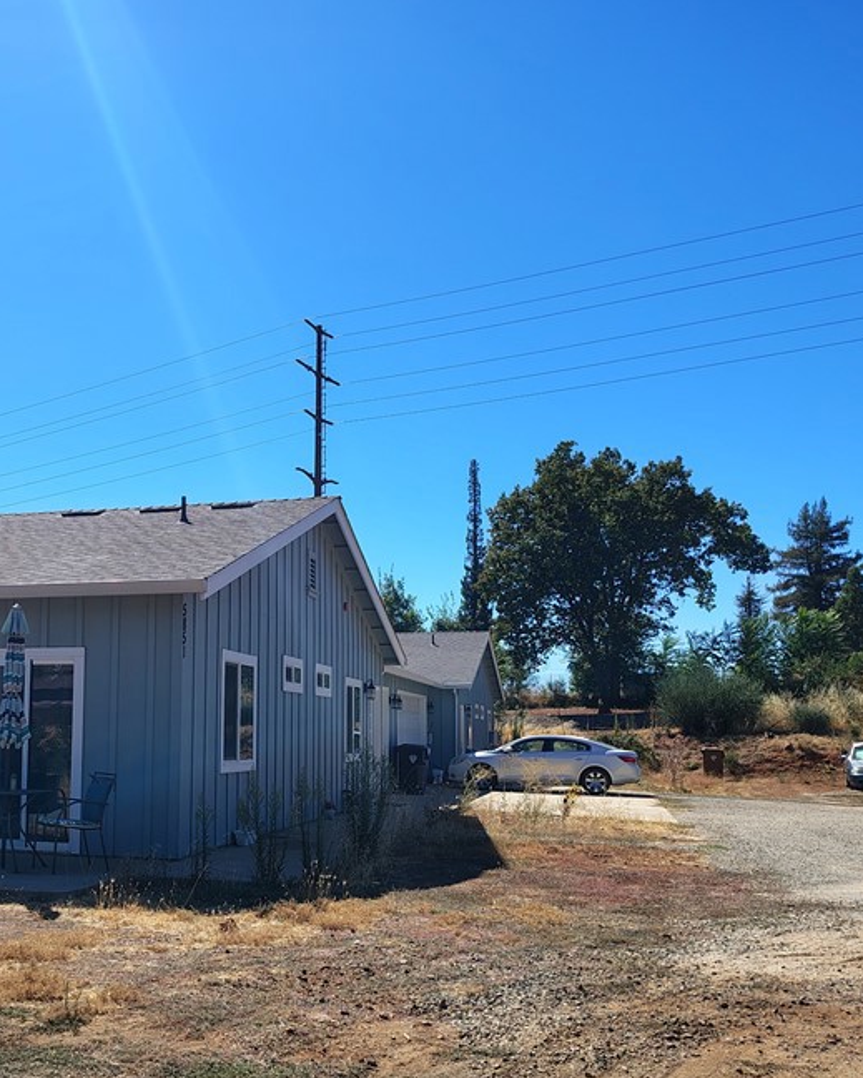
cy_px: 606
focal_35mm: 37
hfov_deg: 39.0
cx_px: 210
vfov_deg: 48.9
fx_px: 1180
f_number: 1.8
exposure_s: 1/2751
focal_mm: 5.56
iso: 121
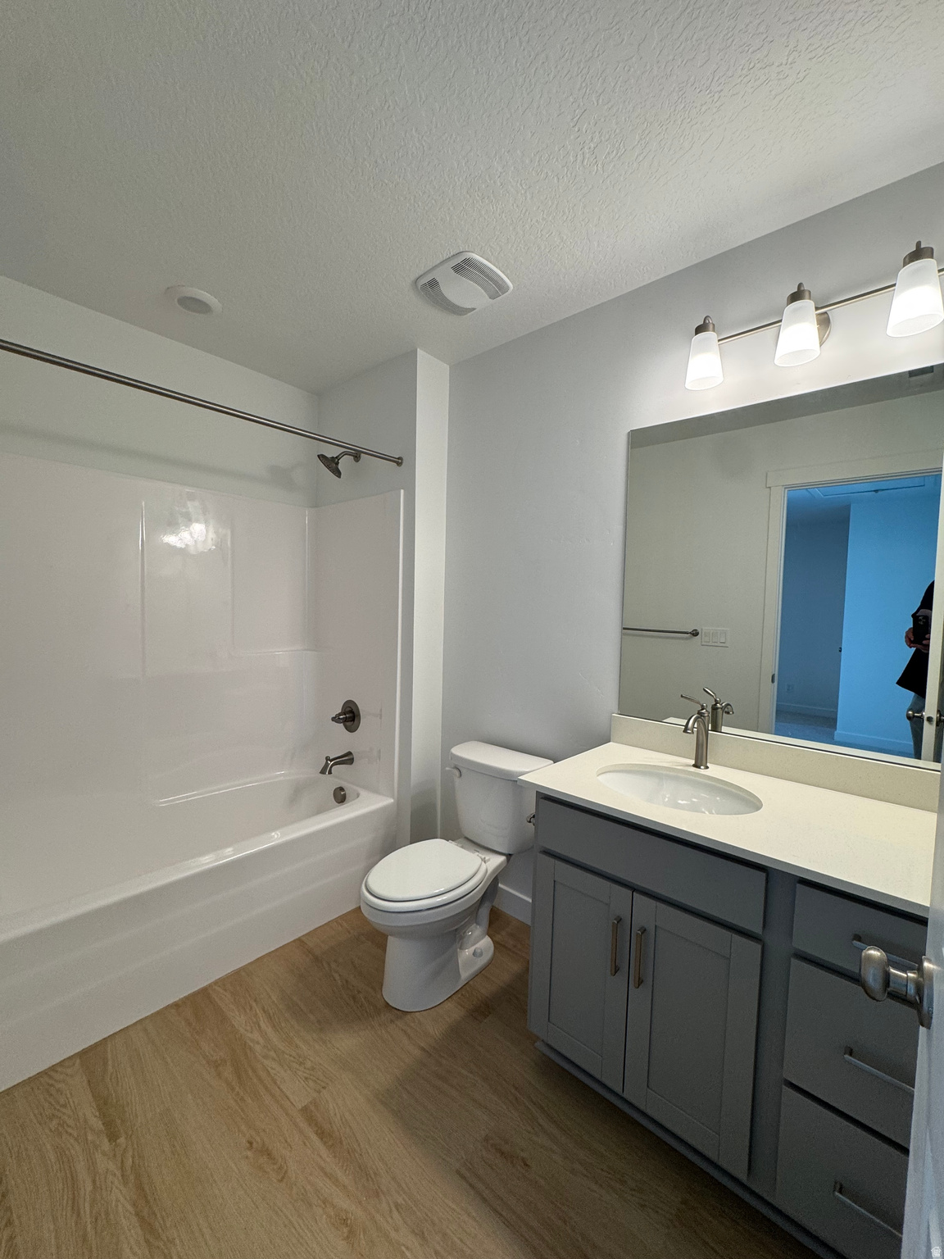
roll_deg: -1.6
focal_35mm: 14
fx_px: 509
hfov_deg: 85.7
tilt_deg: -3.3
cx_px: 472
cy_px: 630
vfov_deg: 102.1
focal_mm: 2.22
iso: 125
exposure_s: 1/120
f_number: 2.2
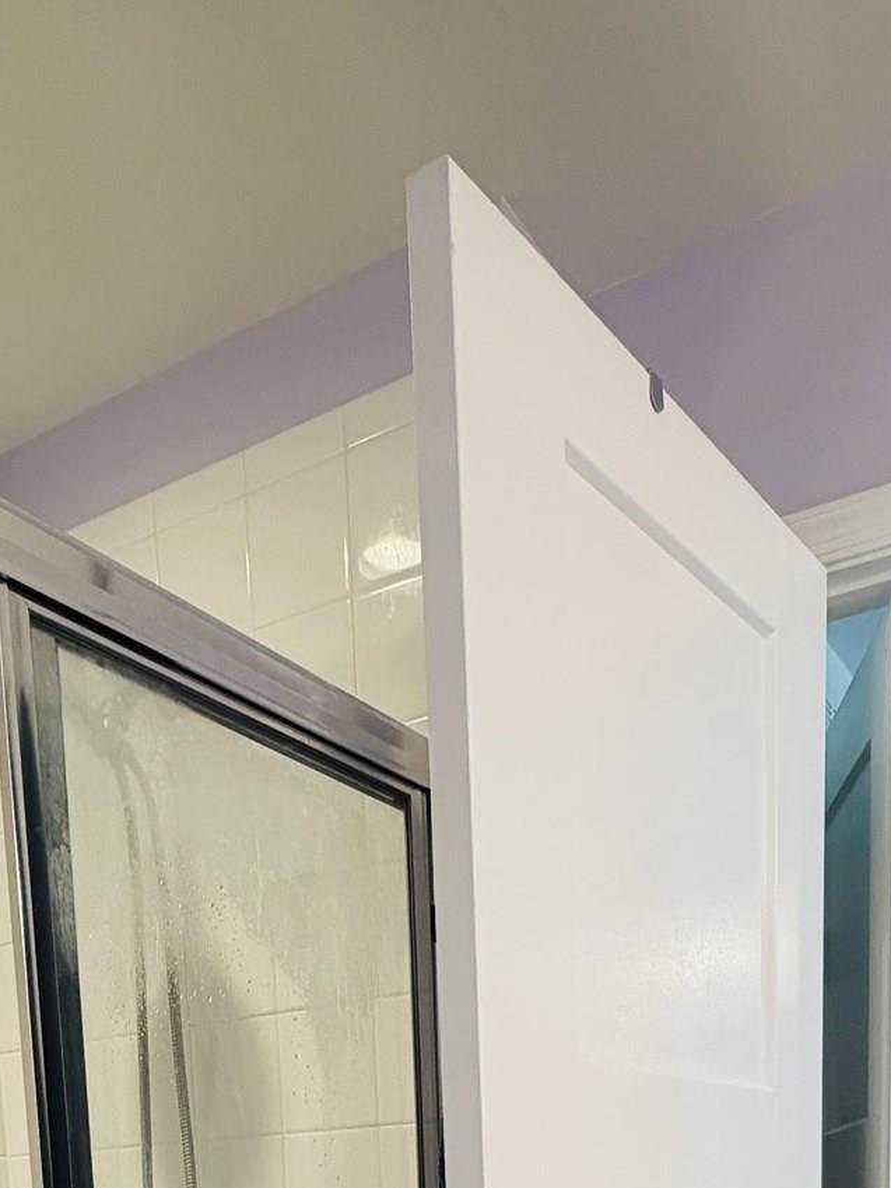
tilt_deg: -9.7
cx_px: 470
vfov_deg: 36.8
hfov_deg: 37.7
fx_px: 1304
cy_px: 1444
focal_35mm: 38
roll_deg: +1.6
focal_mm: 2.22
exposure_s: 1/120
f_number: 2.2
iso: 160
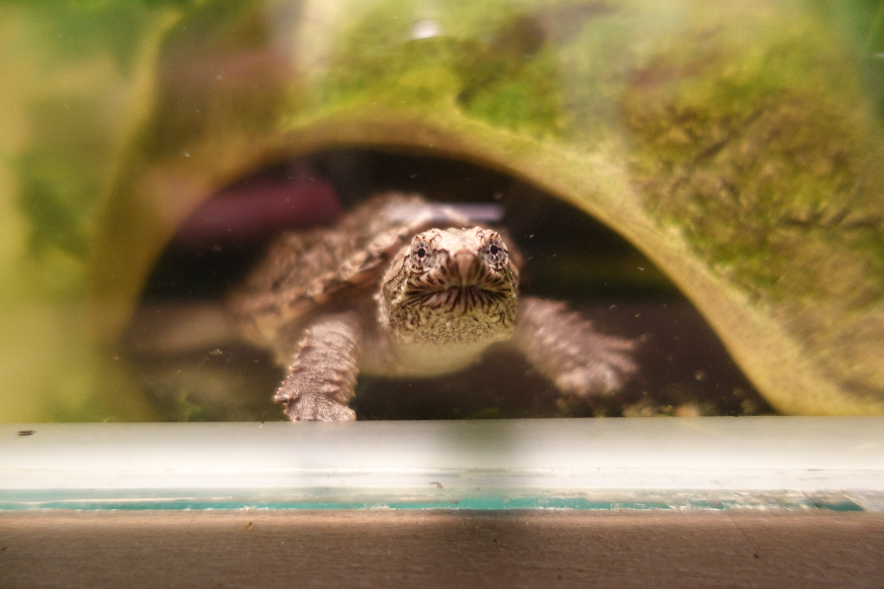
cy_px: 294
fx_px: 589
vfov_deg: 53.1
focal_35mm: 24
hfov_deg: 73.7
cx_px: 442
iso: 250
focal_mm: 9.4
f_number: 1.8
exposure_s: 1/30
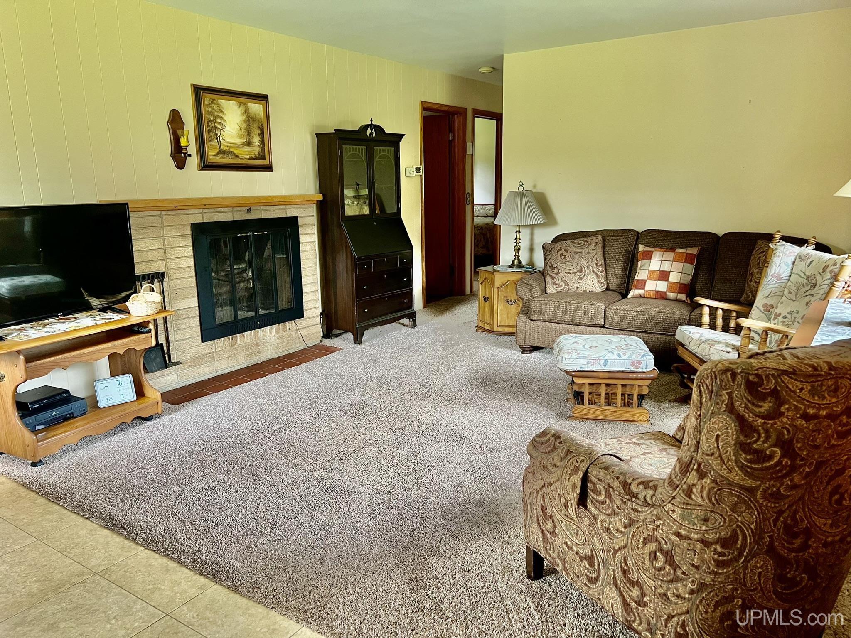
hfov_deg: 67.3
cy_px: 319
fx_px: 639
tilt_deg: -12.7
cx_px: 426
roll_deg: +0.9
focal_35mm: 26
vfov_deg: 53.1
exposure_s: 1/60
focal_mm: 5.7
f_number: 1.5
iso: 250
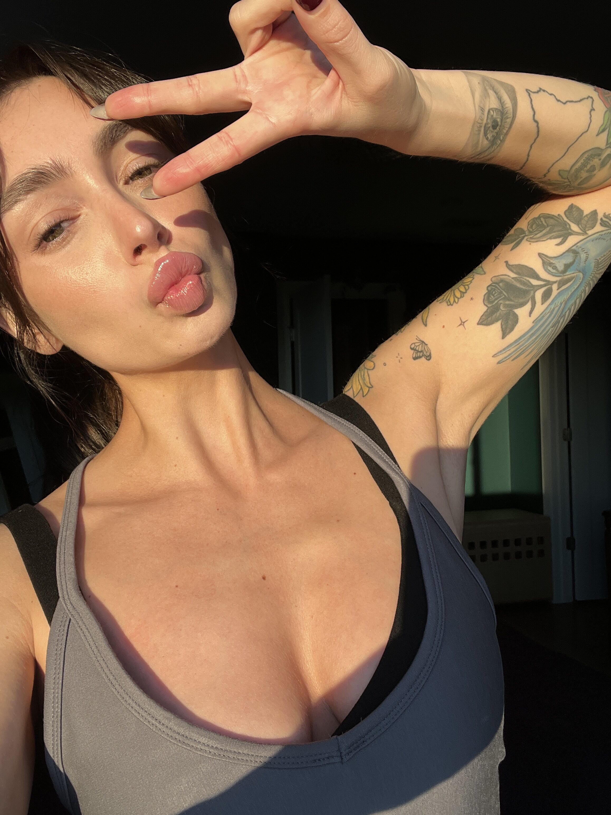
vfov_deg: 60.0
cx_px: 306
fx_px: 706
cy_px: 408
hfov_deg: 46.8
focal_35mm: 30
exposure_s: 1/201
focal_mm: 2.71
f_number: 2.2
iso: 25
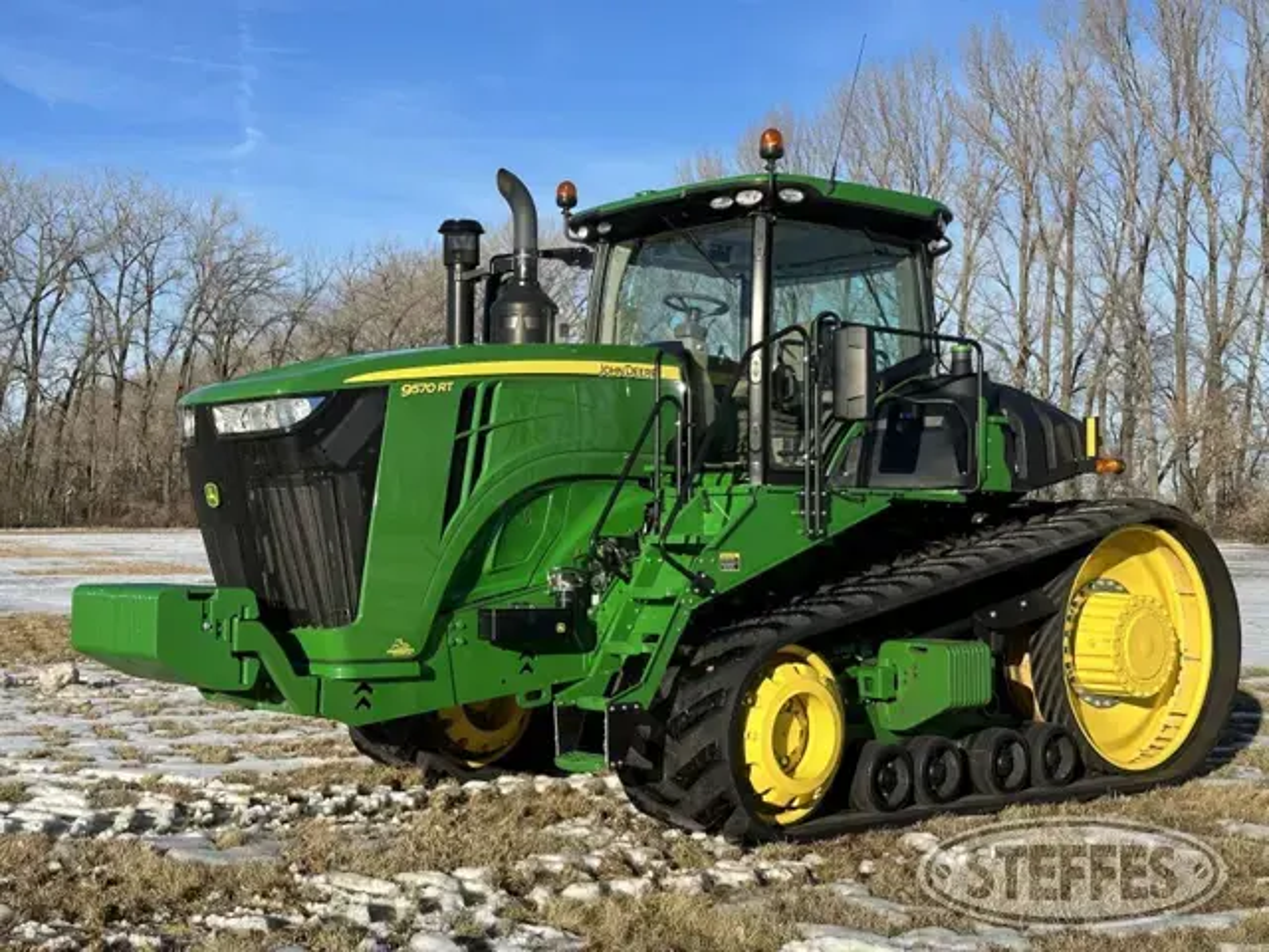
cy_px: 476
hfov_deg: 39.7
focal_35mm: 48
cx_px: 634
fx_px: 1760
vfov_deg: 30.3
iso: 64
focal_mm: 6.86
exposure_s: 1/3257
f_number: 1.78
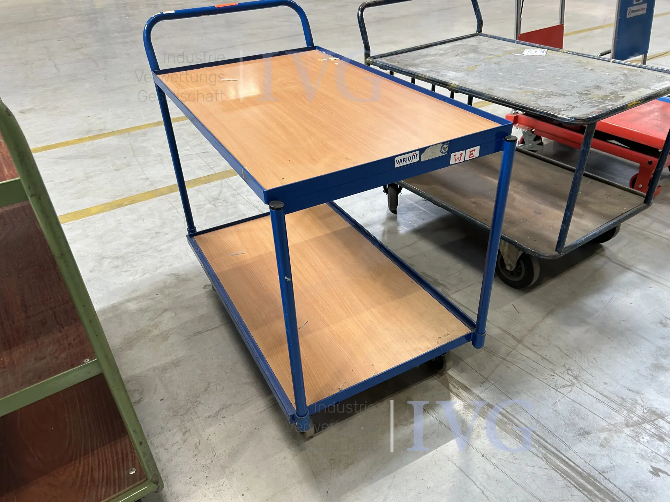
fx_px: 503
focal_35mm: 26
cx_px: 335
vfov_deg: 53.1
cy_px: 251
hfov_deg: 67.3
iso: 125
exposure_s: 1/109
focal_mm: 5.7
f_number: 1.5
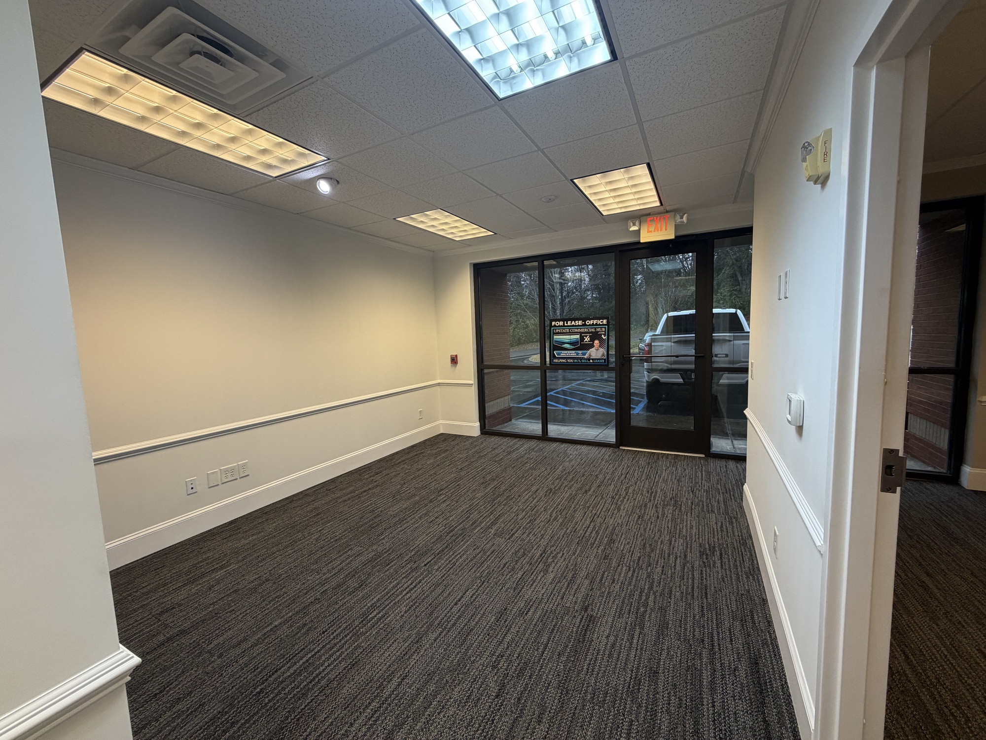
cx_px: 493
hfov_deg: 102.1
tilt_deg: -6.0
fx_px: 399
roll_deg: +2.5
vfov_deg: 85.7
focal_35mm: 14
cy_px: 370
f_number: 2.2
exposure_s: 1/120
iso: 160
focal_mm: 2.22
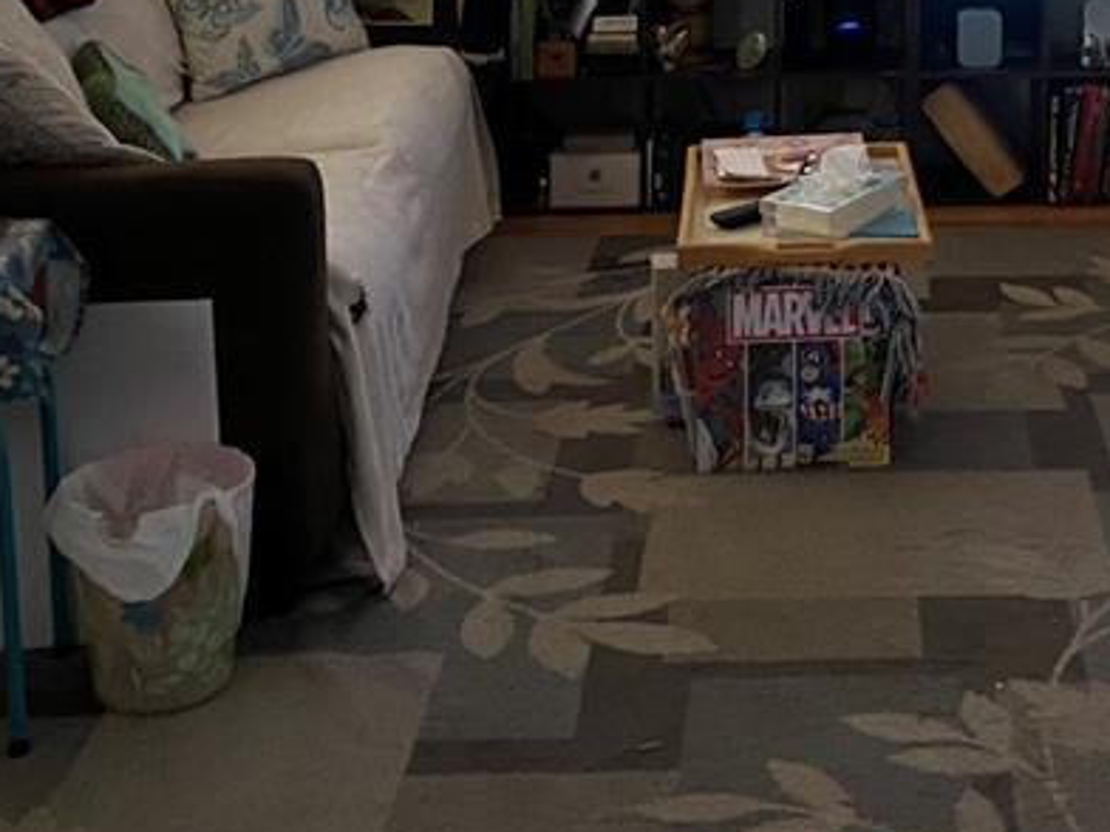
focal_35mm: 68
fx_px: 2180
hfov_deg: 27.6
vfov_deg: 20.2
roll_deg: -0.6
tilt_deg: -6.0
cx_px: 985
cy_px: -170
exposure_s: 1/30
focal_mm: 4.25
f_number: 1.8
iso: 500
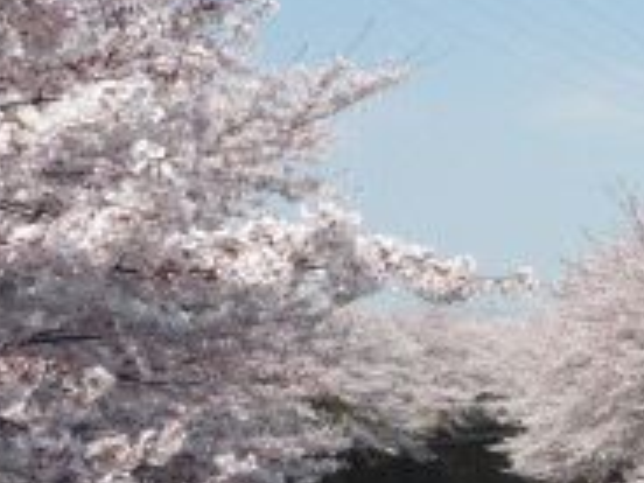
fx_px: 1619
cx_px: 896
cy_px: 336
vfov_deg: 16.9
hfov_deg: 20.1
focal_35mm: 87
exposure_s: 1/800
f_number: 4
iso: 100
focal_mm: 4.4
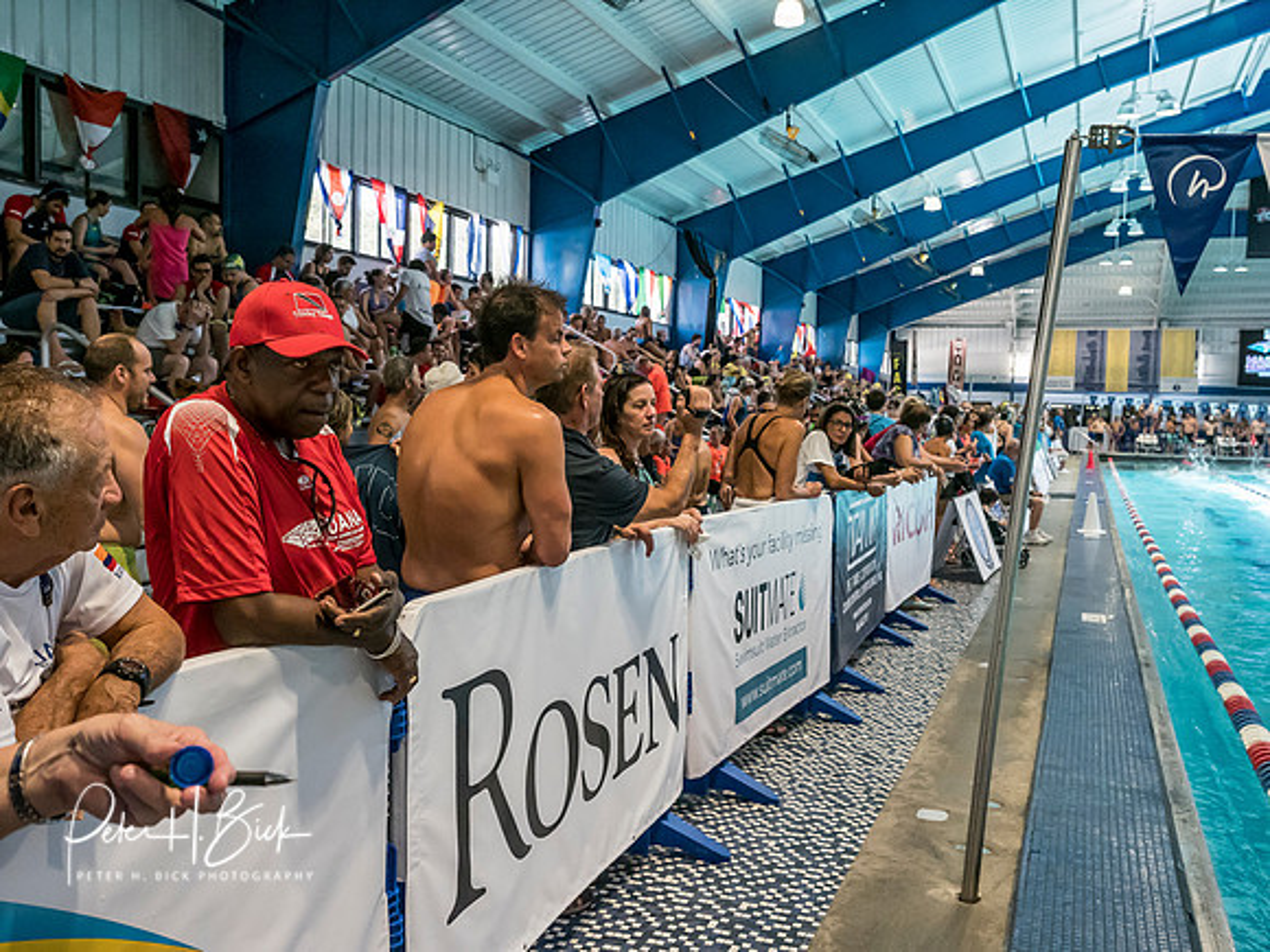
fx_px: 1101
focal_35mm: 30
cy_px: 476
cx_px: 635
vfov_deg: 46.8
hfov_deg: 60.0
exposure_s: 1/640
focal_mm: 15
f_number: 3.5
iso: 3200
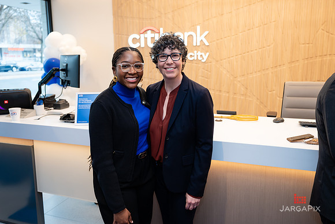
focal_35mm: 32
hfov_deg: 59.0
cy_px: 107
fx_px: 296
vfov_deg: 41.3
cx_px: 160
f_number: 3.2
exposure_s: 1/160
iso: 320
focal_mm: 30.5
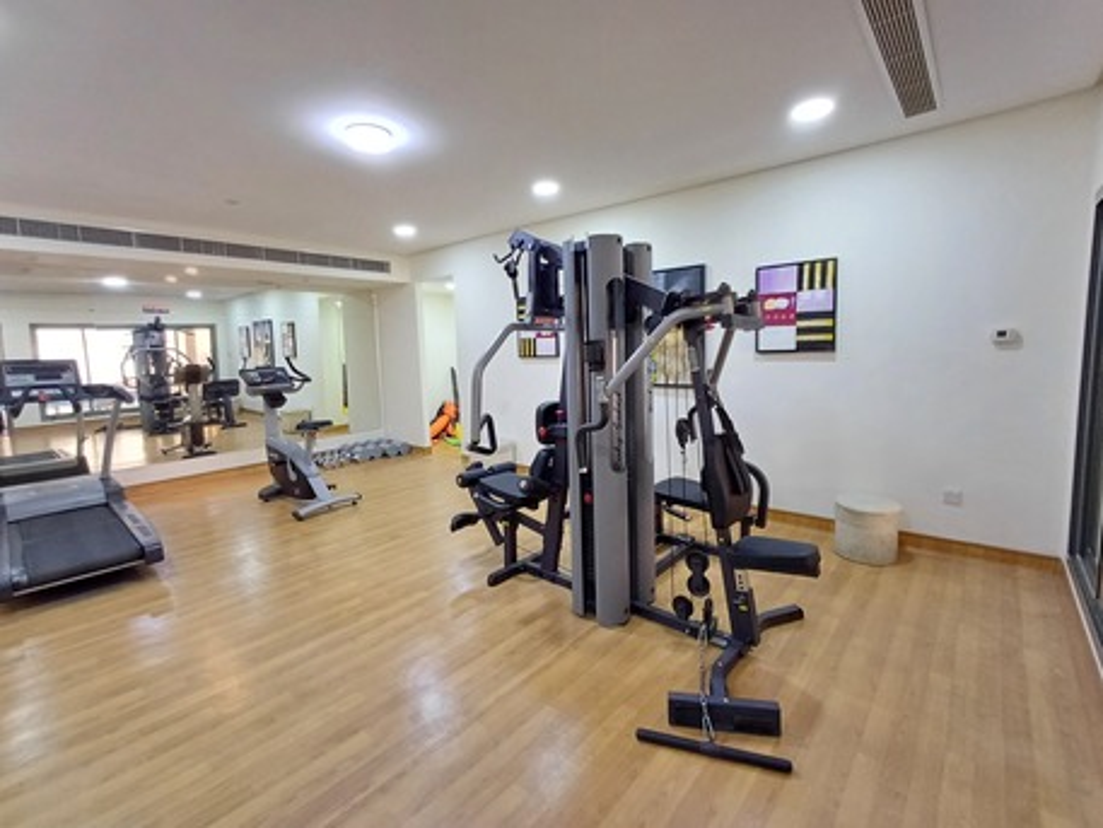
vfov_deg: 78.1
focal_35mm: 16
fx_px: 510
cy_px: 414
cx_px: 552
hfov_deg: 94.5
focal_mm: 1.64
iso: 250
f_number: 2.2
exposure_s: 1/25
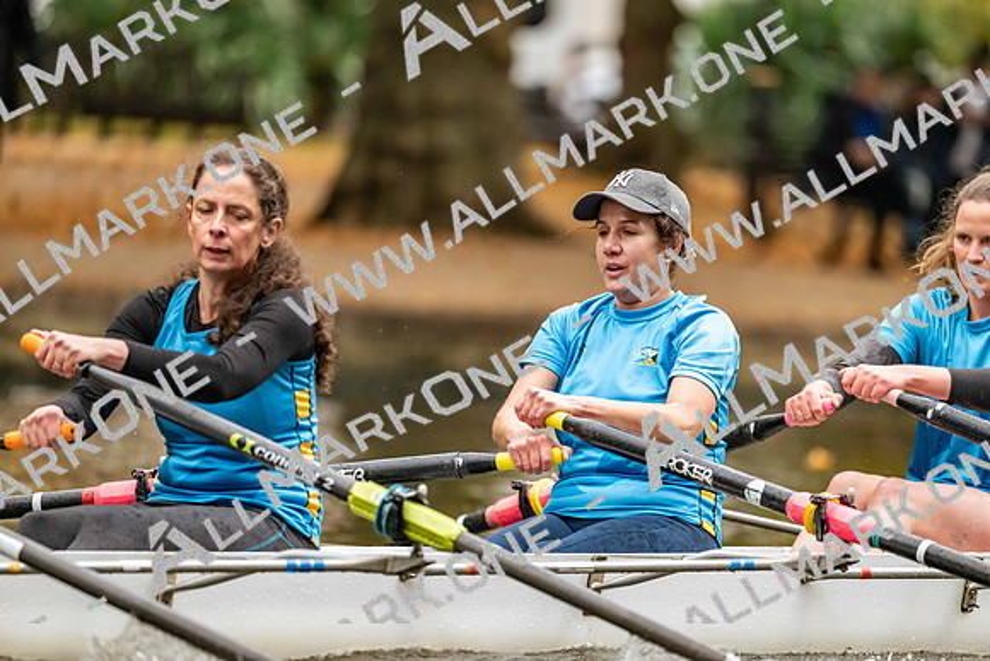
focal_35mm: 400
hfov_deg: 5.2
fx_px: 11002
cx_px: 495
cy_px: 330
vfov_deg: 3.4
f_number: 4.5
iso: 4000
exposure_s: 1/2500
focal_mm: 400
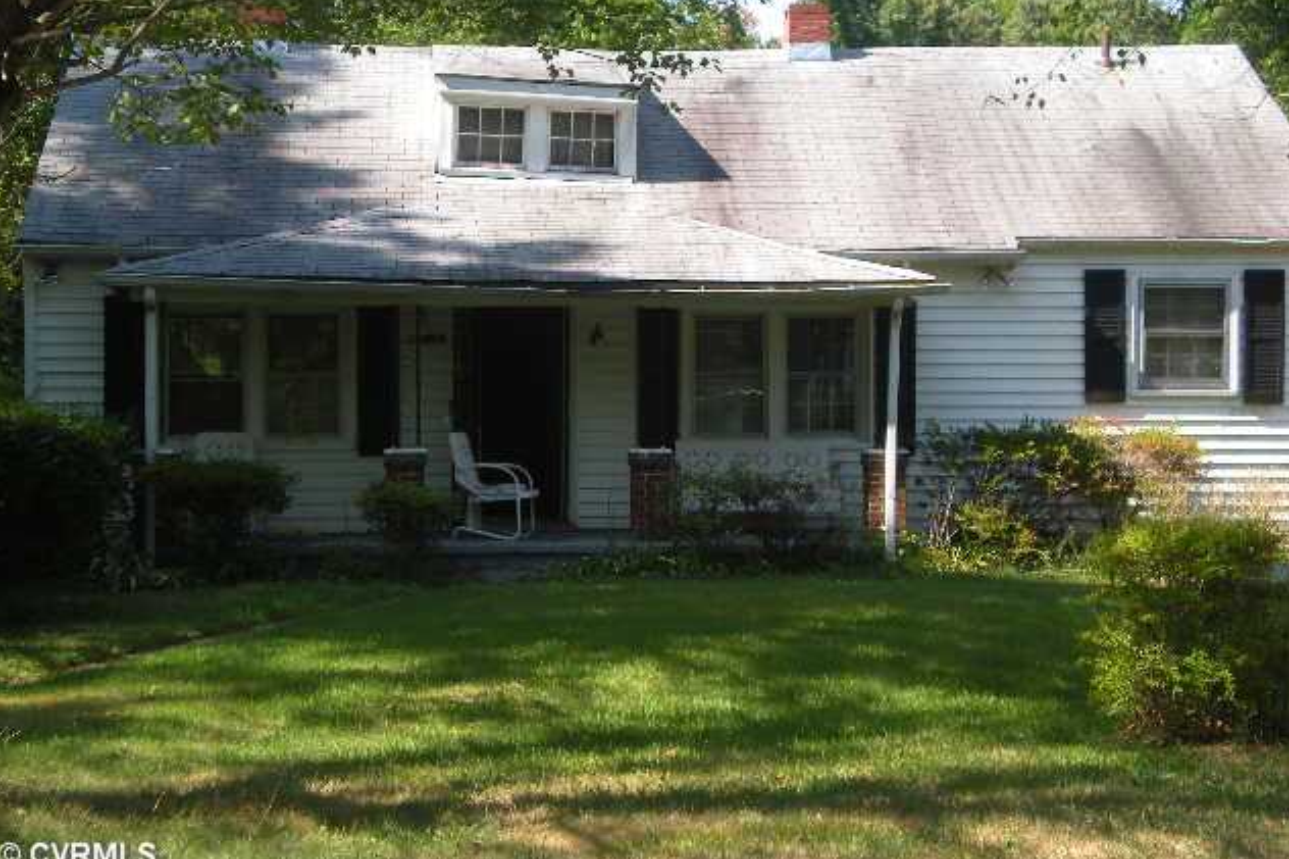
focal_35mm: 78
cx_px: 644
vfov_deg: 17.5
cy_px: 384
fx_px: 2792
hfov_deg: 26.0
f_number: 4.6
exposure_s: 1/147
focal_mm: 12.3
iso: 64
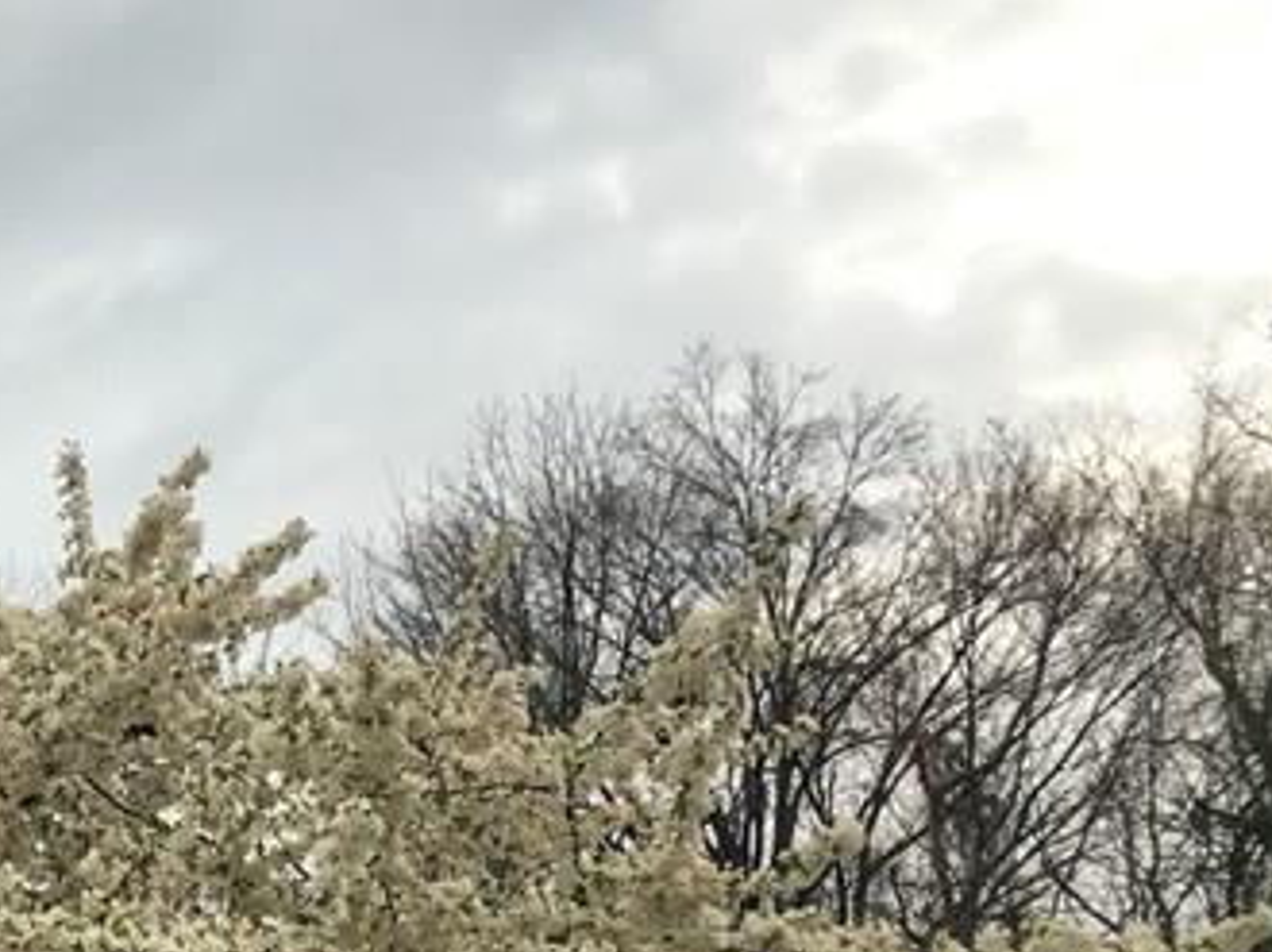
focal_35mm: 90
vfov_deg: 15.7
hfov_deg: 19.5
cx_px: -524
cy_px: 1164
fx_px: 3305
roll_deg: -0.3
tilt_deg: +12.9
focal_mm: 4.15
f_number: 2.2
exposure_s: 1/120
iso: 25
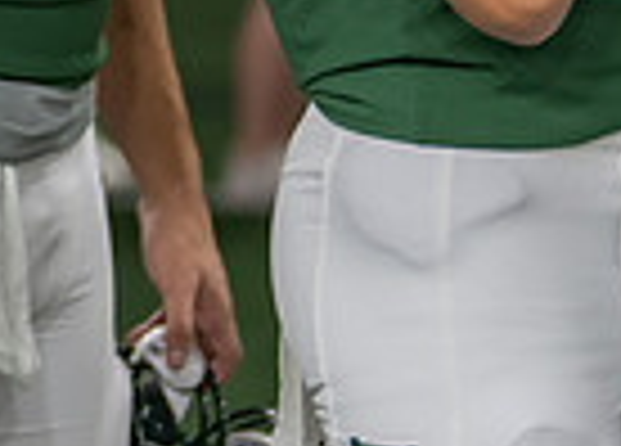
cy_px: -315
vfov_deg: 6.4
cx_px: -544
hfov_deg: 8.7
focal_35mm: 220
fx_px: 3886
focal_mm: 50
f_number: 1.2
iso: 160
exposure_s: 1/500
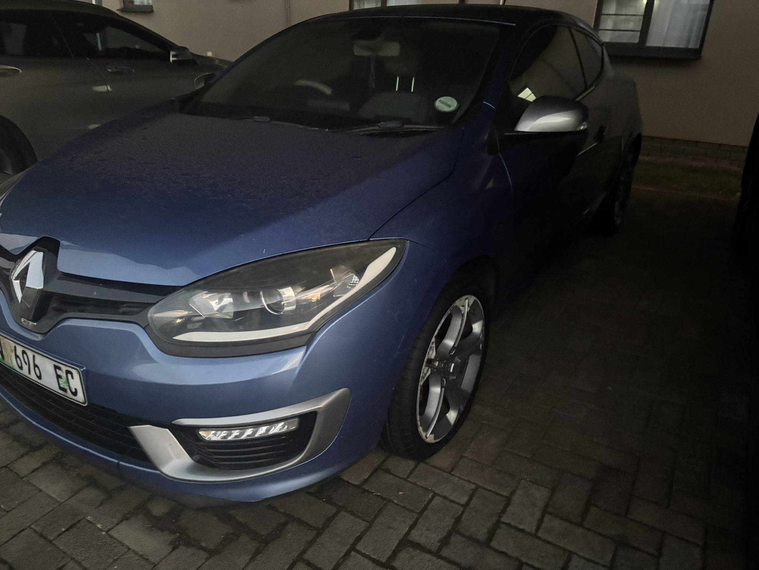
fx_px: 570
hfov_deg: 67.3
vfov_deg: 53.1
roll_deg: -1.9
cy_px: 285
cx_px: 380
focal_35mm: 26
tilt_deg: -23.7
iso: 2500
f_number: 1.6
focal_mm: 5.96
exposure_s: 1/15
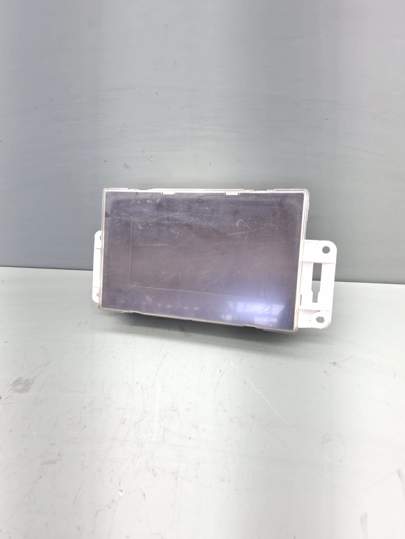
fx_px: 374
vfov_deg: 71.6
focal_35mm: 24
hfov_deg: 56.8
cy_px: 279
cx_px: 199
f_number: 1.8
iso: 200
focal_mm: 5.54
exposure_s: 1/120
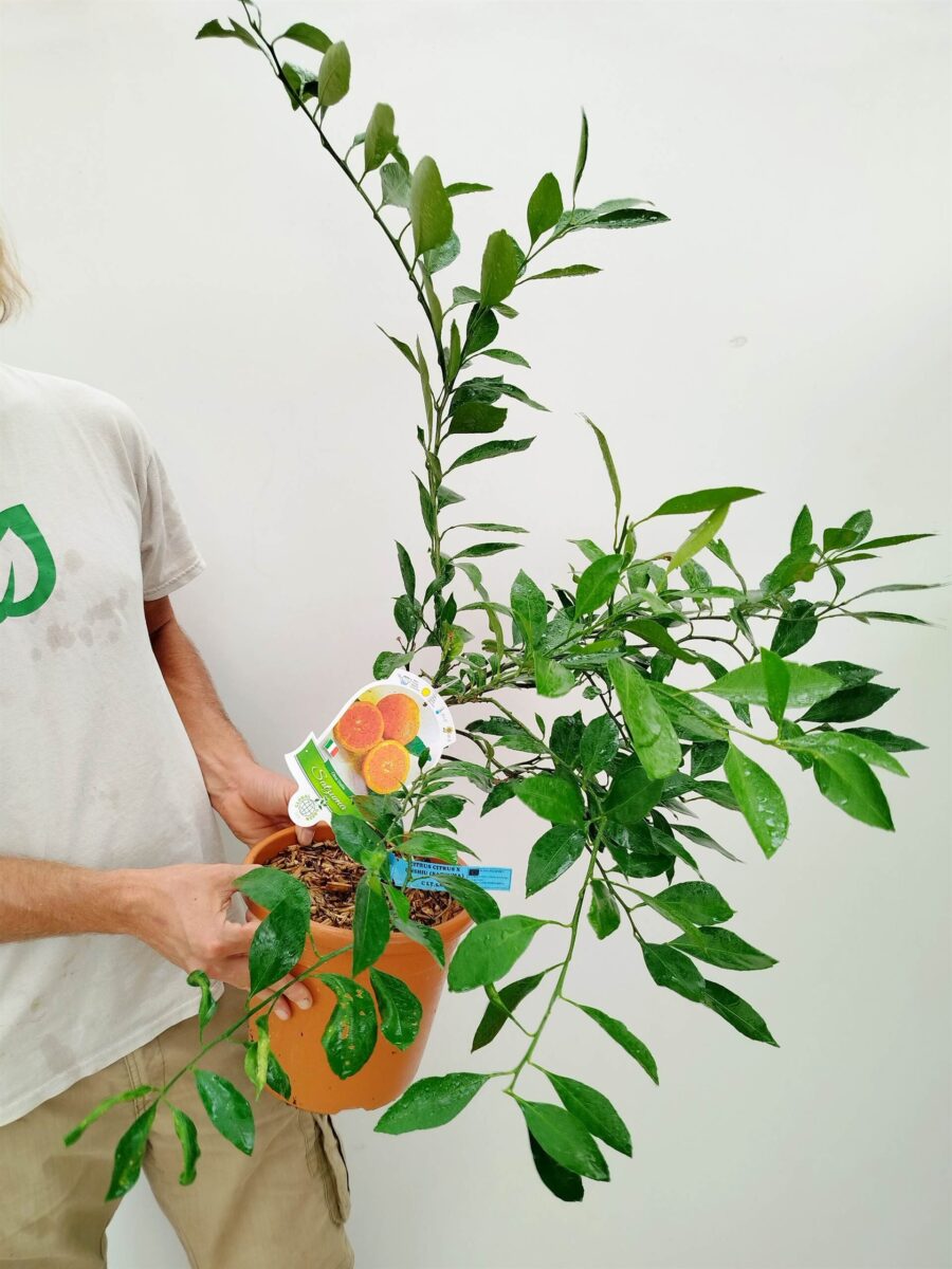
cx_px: 476
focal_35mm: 24
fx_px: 880
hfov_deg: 56.8
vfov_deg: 71.6
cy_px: 634
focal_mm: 5.31
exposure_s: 1/100
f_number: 1.7
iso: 100
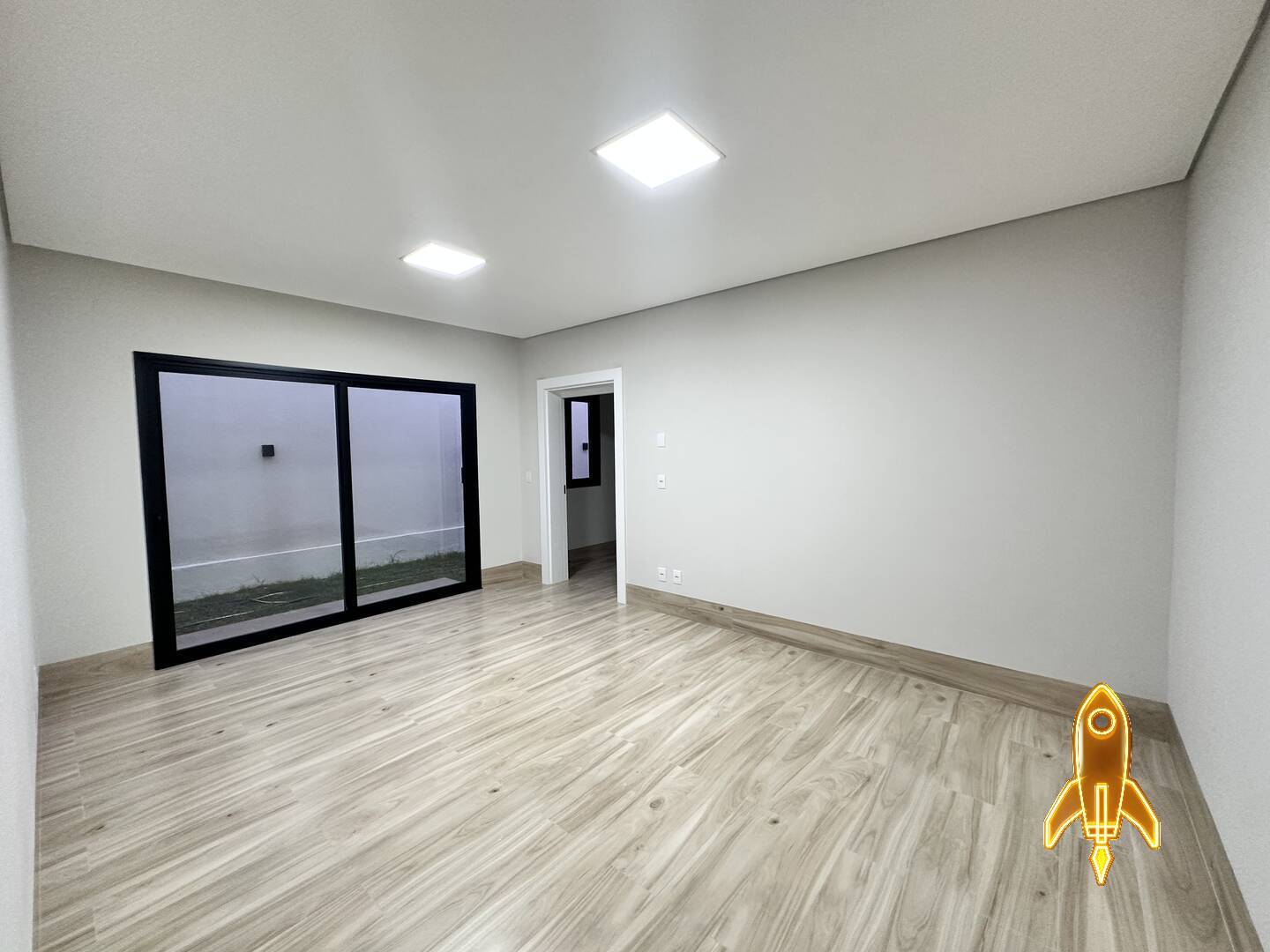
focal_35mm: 14
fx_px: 514
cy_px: 476
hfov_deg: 102.1
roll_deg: +0.8
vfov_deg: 85.7
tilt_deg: -2.1
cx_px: 635
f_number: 2.2
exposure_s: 1/120
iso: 250
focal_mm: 2.22
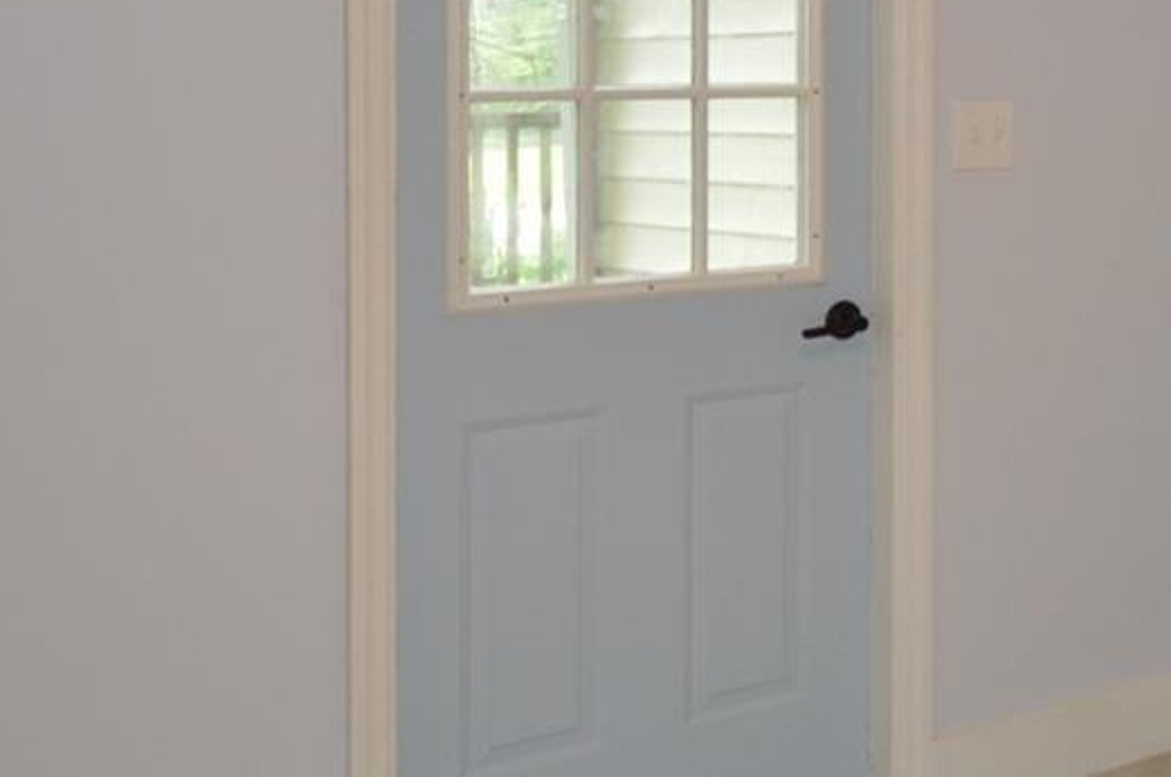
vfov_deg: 22.6
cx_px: 1607
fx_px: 1917
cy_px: 131
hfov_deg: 27.2
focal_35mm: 59
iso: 400
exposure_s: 1/60
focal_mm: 10
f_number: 4
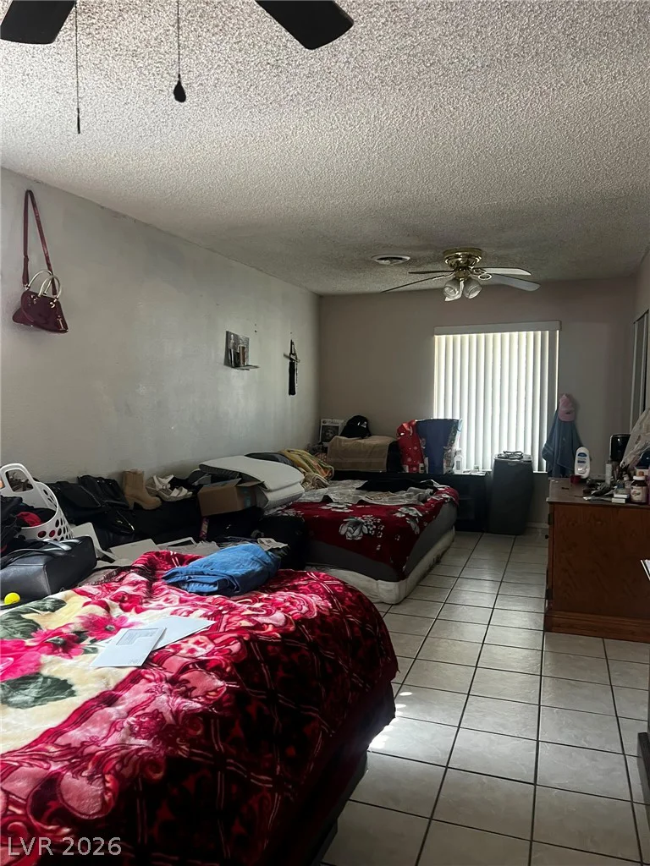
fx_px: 651
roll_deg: -0.5
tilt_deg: -4.9
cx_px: 325
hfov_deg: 53.1
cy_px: 433
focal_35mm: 26
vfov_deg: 67.3
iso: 160
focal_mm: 5.7
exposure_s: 1/60
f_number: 1.5
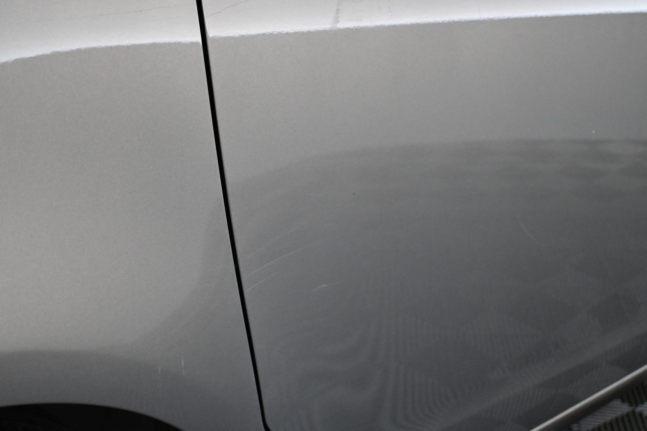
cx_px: 324
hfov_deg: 37.9
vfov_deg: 25.8
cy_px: 216
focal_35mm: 52
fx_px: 943
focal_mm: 35
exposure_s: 1/60
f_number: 5.3
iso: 3200
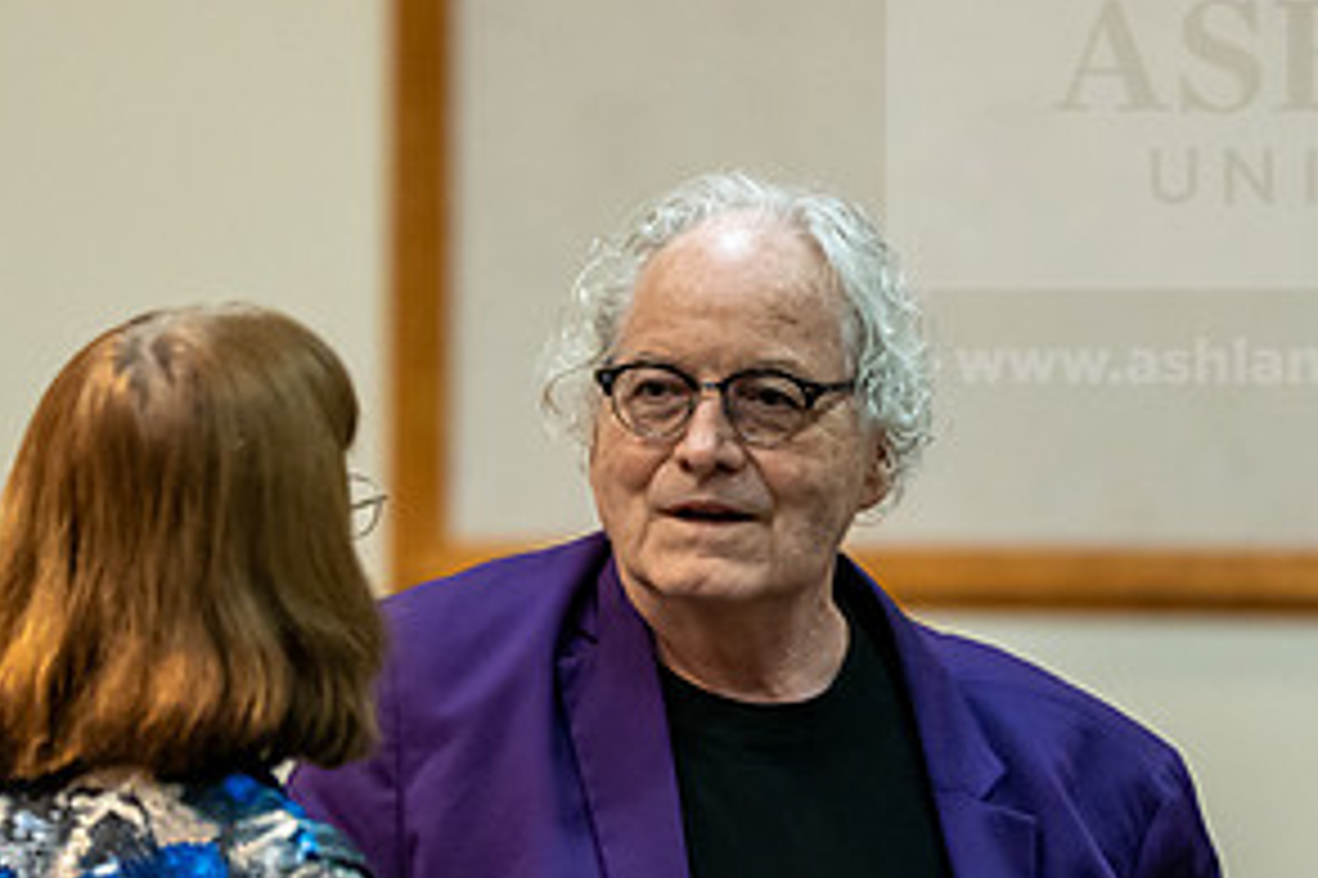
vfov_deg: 3.2
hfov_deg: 4.8
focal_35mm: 430
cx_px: 779
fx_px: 15733
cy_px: 498
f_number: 2.8
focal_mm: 200
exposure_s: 1/320
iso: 5000
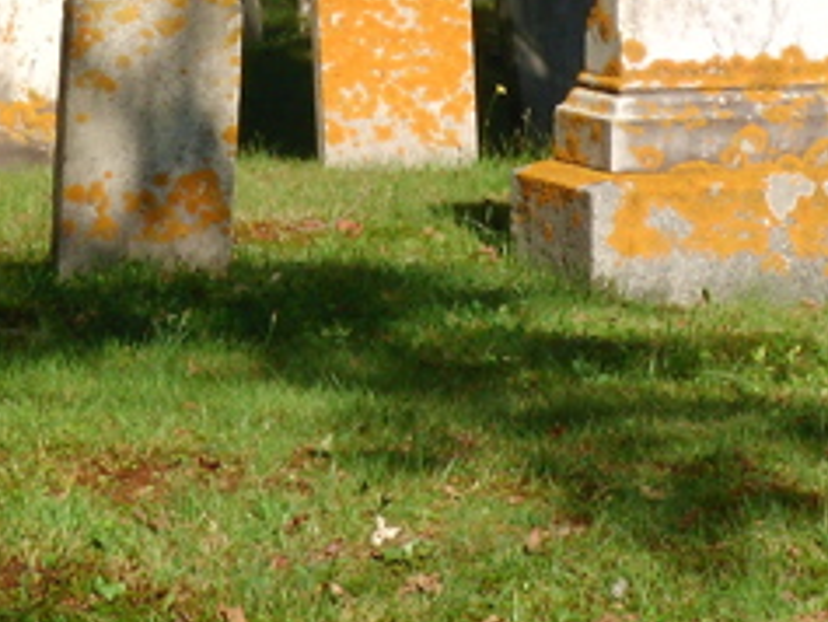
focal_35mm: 286
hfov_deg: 6.9
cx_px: 279
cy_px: -192
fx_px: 6844
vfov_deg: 5.2
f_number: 6.4
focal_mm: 16.3
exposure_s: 1/298
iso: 50
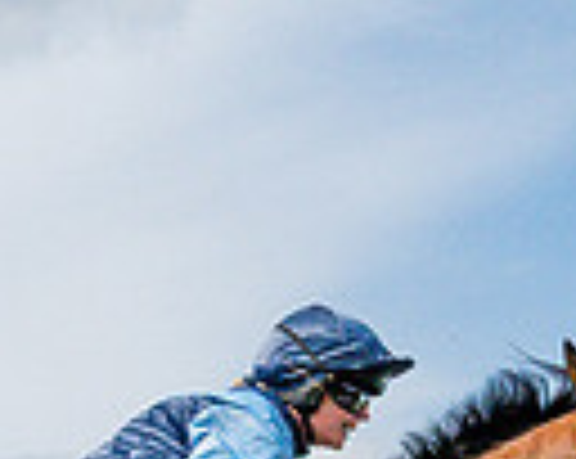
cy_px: 336
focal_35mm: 270
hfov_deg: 7.1
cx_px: -190
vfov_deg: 5.7
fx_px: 4596
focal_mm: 26.5
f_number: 8
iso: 1000
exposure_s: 1/3200
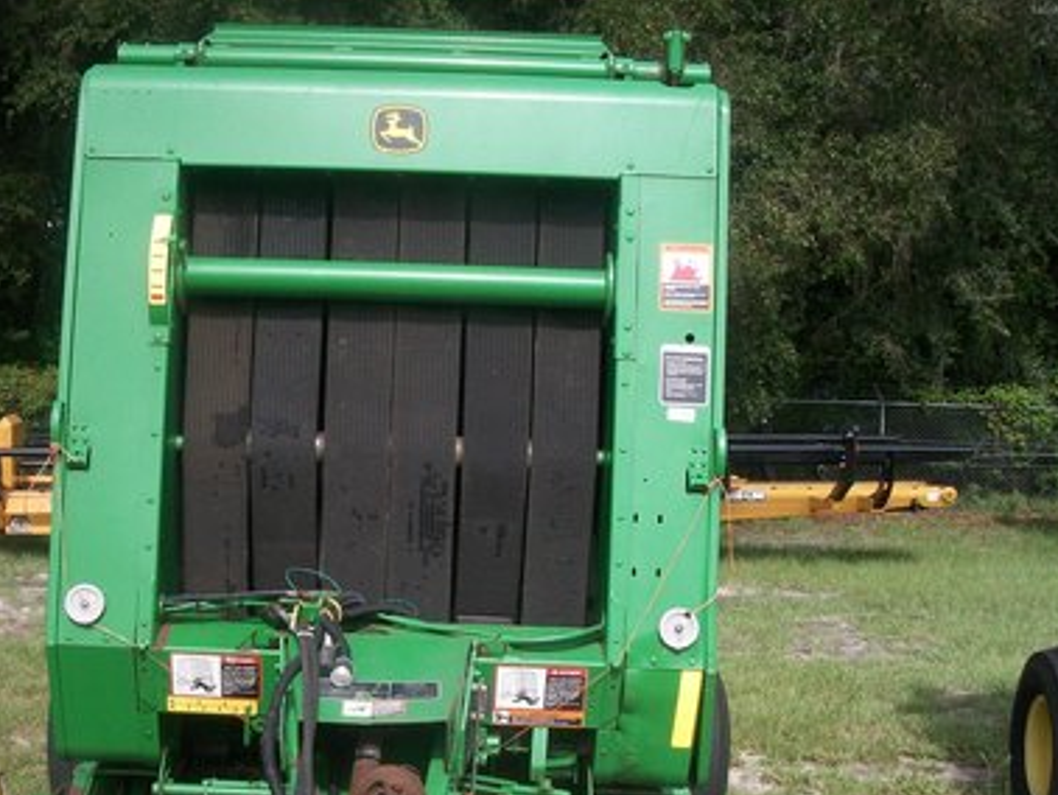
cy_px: 568
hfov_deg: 40.8
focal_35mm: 46
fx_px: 1407
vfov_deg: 31.1
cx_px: 375
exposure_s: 1/320
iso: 80
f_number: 5.5
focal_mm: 5.7
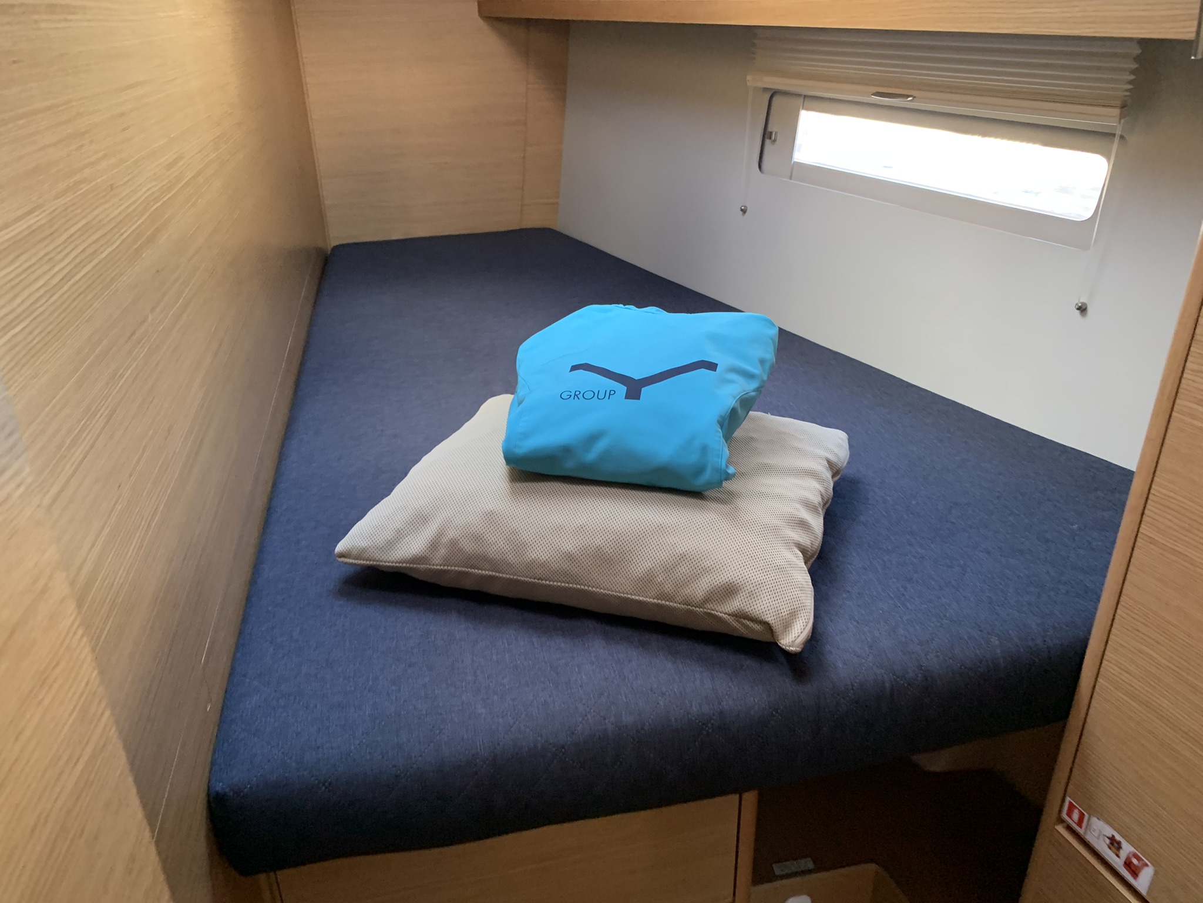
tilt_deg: -23.7
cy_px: 452
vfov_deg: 53.1
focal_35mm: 26
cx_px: 602
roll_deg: +1.0
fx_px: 904
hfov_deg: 67.3
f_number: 1.8
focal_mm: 4.25
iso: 250
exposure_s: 1/60
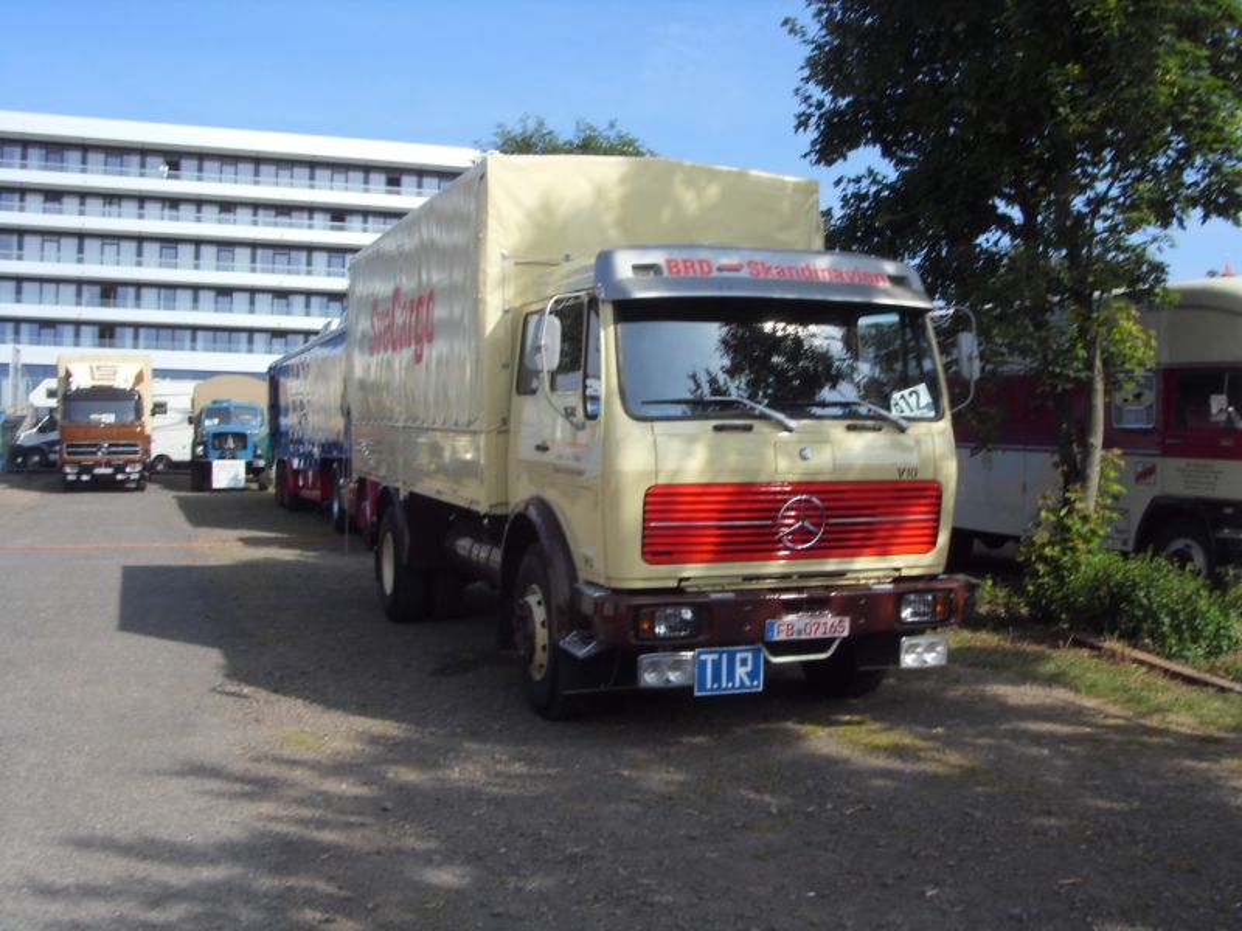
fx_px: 1399
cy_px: 466
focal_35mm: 39
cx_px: 621
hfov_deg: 47.9
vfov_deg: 36.8
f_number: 6.2
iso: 80
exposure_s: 1/250
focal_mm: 6.6
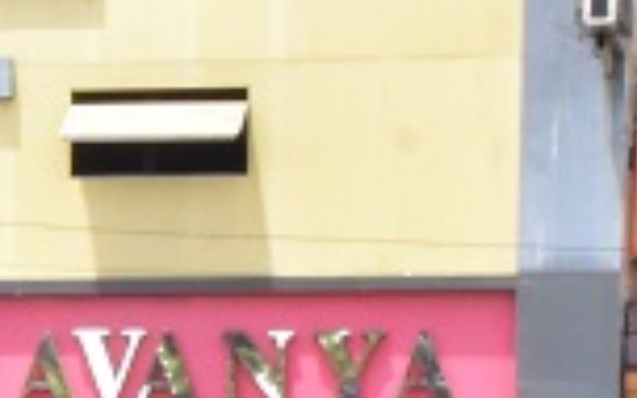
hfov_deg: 4.5
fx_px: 7986
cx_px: -595
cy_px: 1085
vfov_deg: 2.8
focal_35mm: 460
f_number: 29
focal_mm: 38
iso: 2000
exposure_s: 1/200
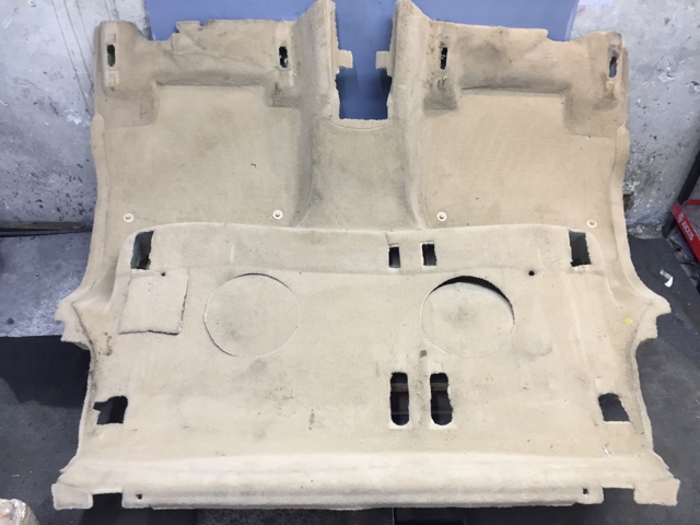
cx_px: 350
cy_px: 262
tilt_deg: -43.2
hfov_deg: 61.7
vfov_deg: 48.2
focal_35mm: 29
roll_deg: +0.6
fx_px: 586
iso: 100
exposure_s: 1/33
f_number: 2.2
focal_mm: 4.15
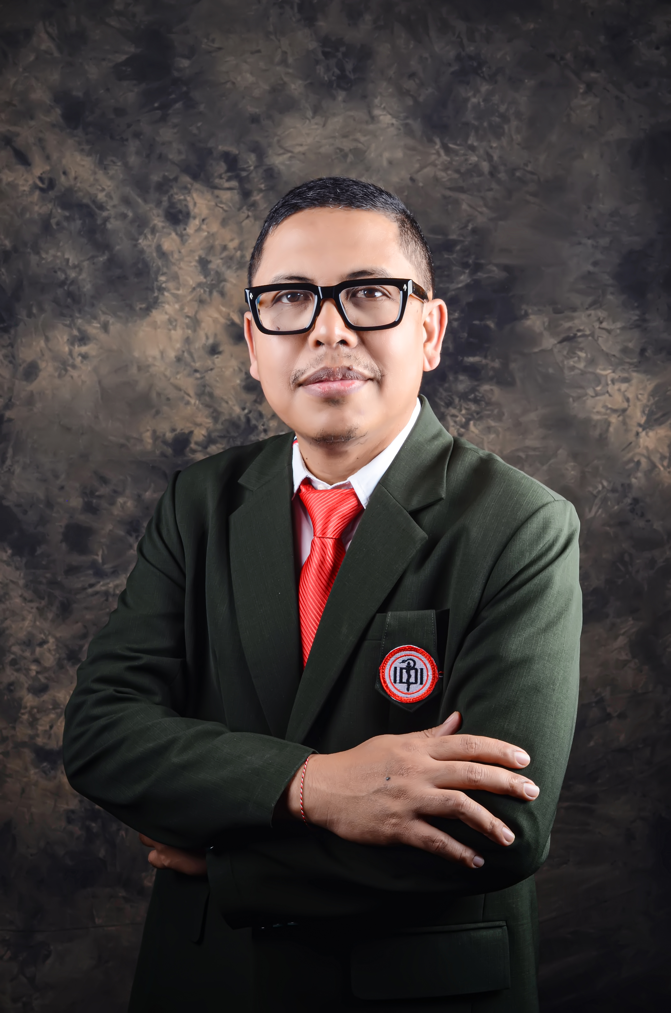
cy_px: 506
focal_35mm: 48
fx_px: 1348
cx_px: 336
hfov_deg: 28.0
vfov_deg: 41.2
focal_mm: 32
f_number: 13
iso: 125
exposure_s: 1/125
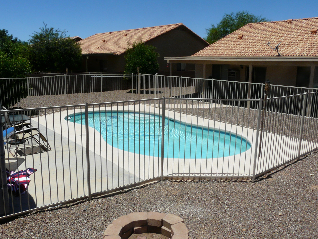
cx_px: 159
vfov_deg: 44.2
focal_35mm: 32
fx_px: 294
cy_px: 118
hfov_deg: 56.8
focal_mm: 4.6
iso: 100
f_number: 8
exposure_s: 1/400
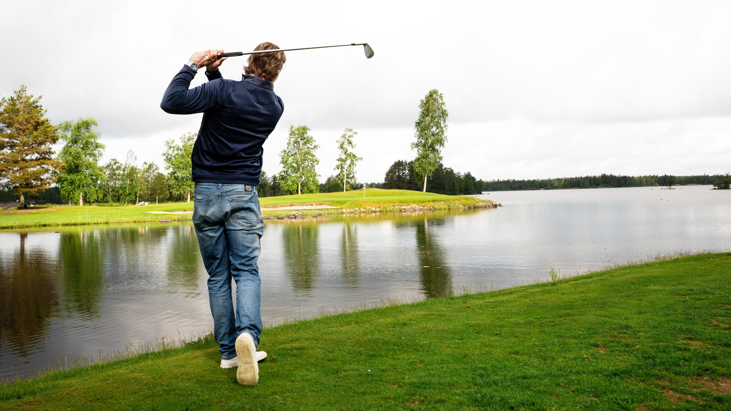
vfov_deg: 31.9
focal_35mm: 37
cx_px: 366
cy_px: 168
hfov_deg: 54.0
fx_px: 717
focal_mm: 35
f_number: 7.1
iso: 500
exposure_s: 1/2500
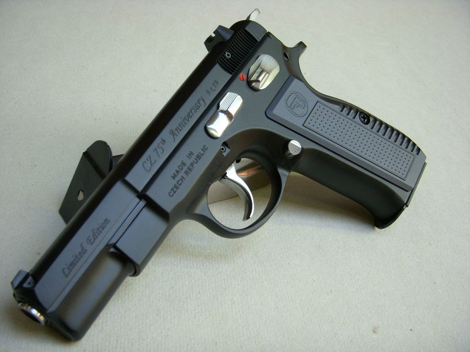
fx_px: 638
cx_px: 235
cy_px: 176
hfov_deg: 40.4
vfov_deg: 30.9
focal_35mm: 47
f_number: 3.4
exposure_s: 1/30
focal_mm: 7.9
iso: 160
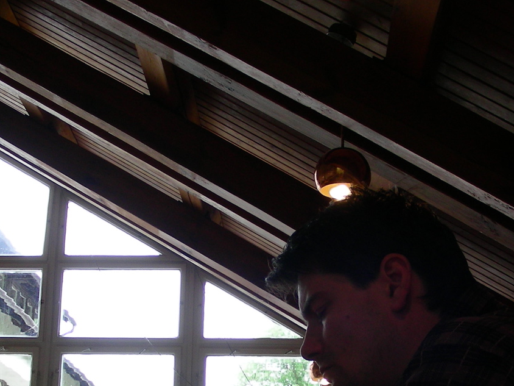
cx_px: 315
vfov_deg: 20.2
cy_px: 314
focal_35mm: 72
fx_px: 1069
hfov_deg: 27.0
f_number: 3.5
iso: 50
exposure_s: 1/55.2
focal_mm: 6.3
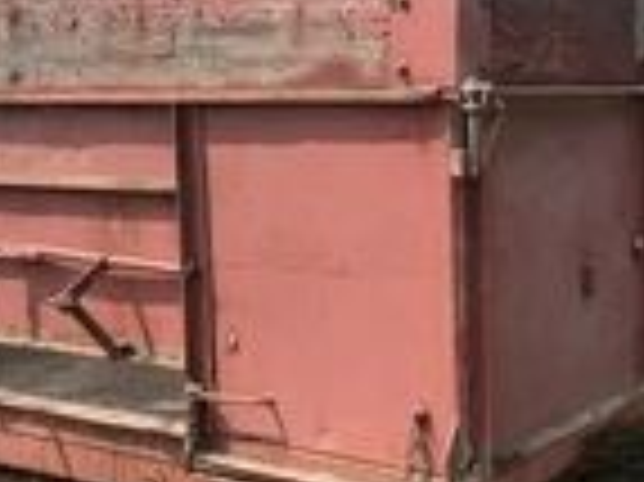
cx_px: 297
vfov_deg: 21.8
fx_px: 1245
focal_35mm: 67
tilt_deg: -2.6
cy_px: 167
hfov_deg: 29.0
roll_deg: -2.2
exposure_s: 1/3584
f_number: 1.78
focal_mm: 6.76
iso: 80
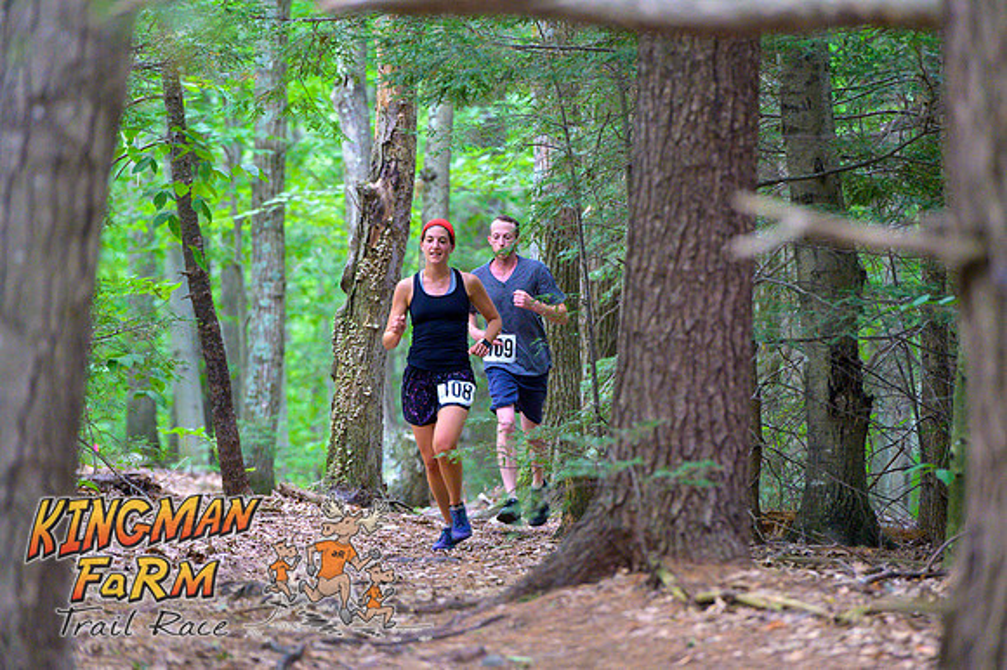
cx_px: 504
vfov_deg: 6.9
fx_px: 5591
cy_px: 335
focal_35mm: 200
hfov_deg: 10.3
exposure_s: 1/200
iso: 8000
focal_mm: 200
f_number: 4
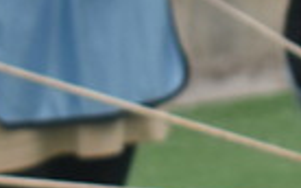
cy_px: -155
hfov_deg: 4.7
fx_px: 3623
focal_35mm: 442
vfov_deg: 3.0
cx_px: 347
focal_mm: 40
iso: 400
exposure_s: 1/250
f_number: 5
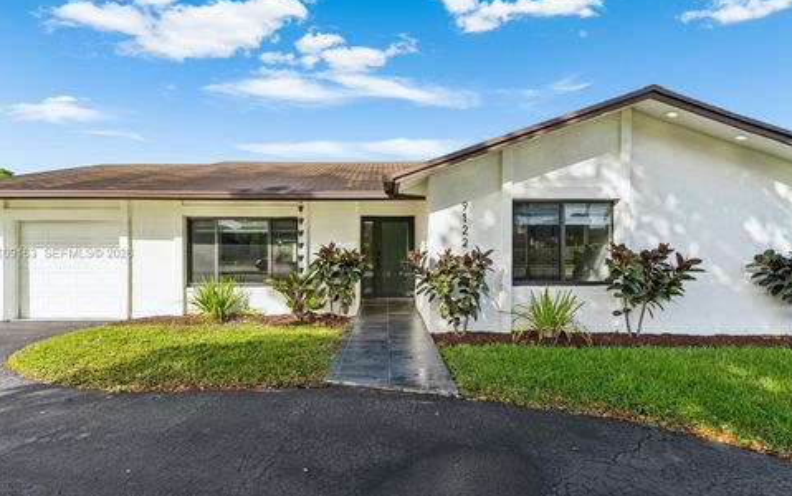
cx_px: 385
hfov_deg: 94.3
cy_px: 254
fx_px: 367
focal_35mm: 17
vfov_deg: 68.1
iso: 100
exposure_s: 1/100
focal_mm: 16
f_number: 11
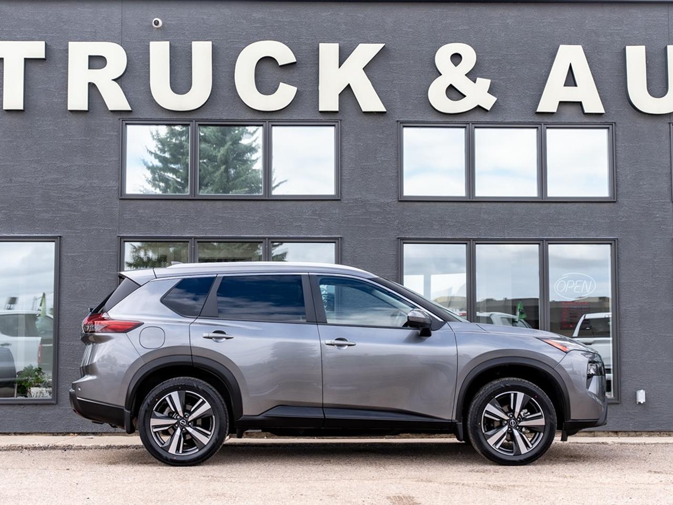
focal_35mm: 57
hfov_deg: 33.5
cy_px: 255
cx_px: 346
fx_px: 1117
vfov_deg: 25.5
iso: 100
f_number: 4
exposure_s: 1/500
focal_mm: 42.5
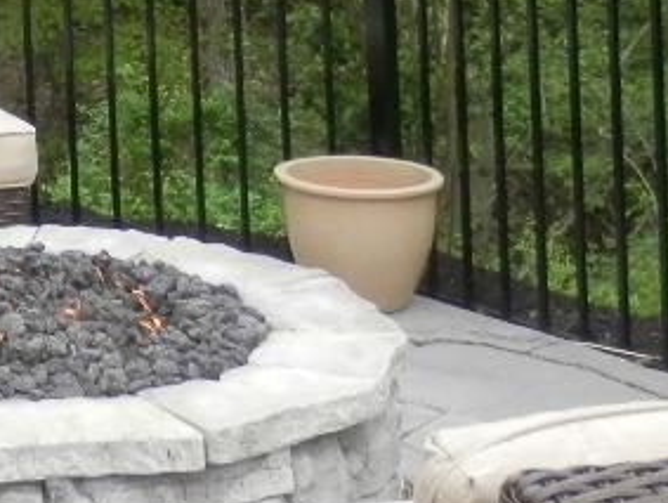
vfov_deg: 11.1
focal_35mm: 127
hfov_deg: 14.0
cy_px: -305
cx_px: -474
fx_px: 2454
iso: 80
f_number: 3
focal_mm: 4.5
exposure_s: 1/160
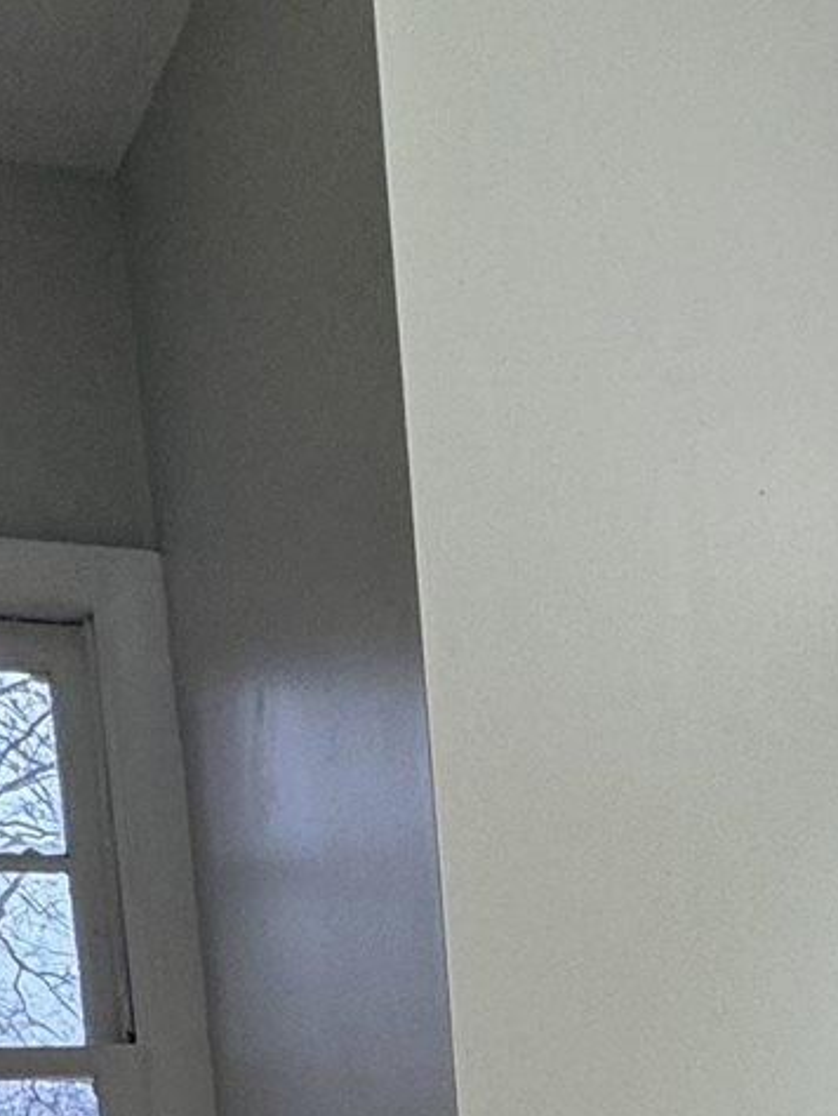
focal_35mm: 68
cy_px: 1540
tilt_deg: -8.6
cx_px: 829
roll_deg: +4.2
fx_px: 2193
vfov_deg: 24.1
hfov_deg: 20.9
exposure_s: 1/120
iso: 125
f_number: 2.2
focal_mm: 2.22
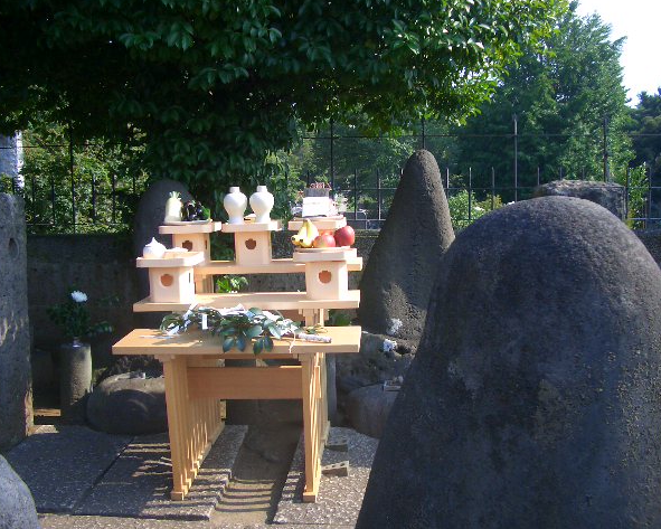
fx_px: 724
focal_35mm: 37
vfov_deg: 40.1
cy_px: 263
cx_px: 305
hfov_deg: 49.0
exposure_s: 1/400
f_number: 2.6
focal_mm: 5.8
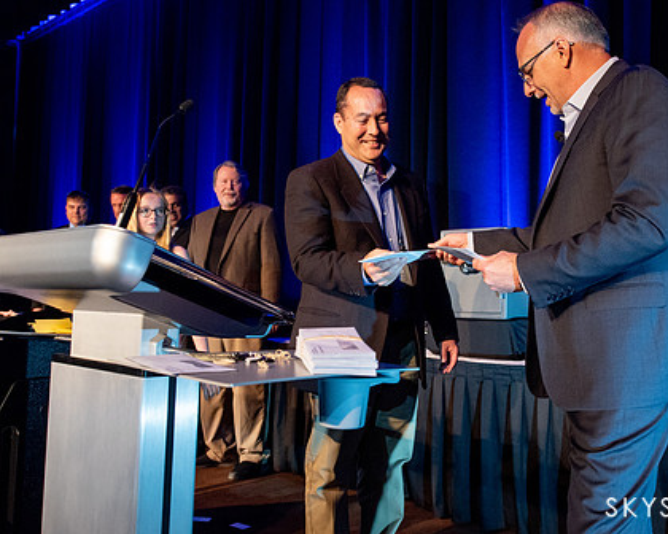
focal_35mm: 37
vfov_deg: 40.1
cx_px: 412
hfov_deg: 48.7
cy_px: 260
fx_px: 731
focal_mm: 24
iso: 2500
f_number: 2.8
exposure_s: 1/200
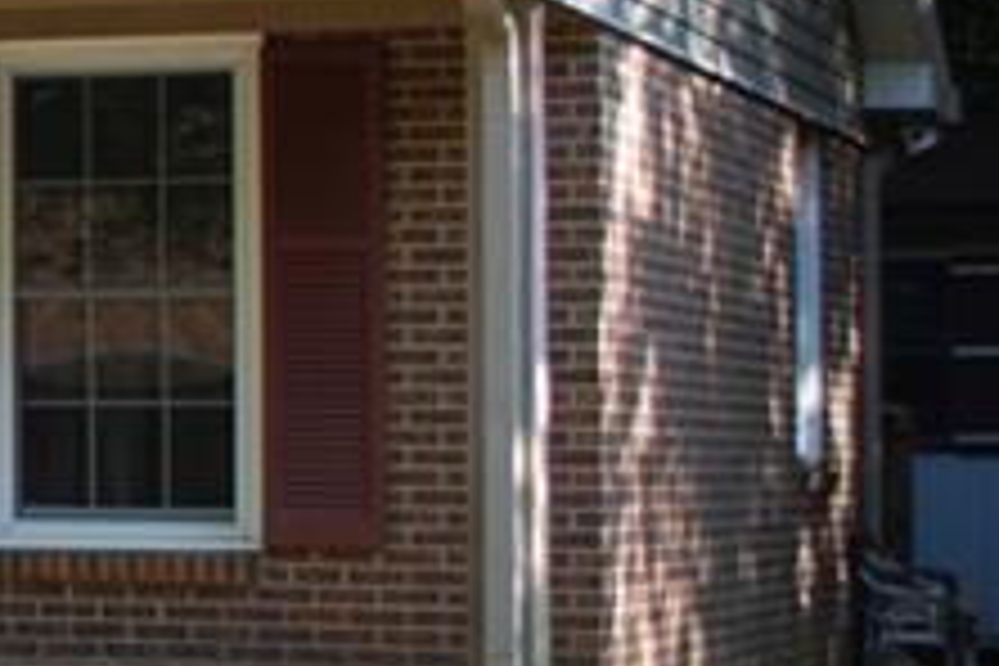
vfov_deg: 8.3
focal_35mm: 166
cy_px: 176
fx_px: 4606
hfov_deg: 10.9
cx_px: -1224
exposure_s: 1/125
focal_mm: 24
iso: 200
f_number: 5.6
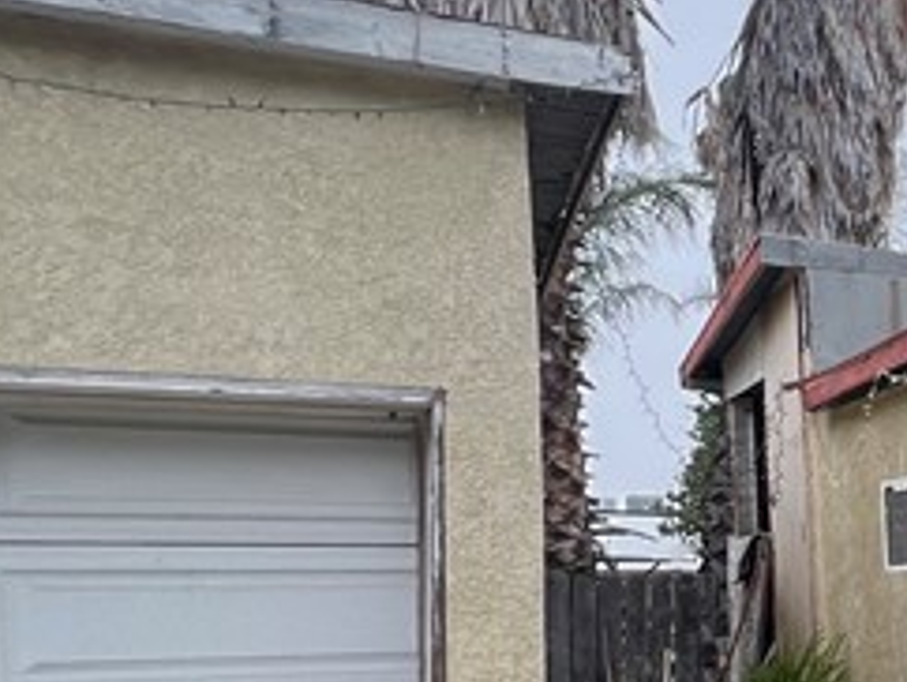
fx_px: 1443
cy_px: 652
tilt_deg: -2.7
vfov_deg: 25.5
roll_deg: +0.9
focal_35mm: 55
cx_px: 1870
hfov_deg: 18.6
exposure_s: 1/99
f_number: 1.8
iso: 32
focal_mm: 1.57
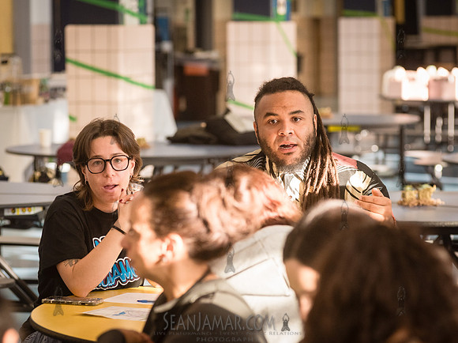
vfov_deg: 9.4
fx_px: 2076
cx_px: 231
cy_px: 159
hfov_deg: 12.6
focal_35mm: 157
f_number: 4.5
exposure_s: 1/200
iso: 2500
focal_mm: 135
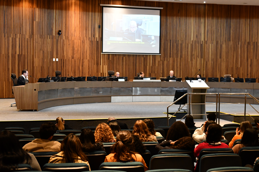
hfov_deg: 35.1
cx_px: 130
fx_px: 410
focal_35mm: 57
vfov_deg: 23.8
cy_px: 86
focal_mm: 38
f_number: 2.8
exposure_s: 1/125
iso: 3200
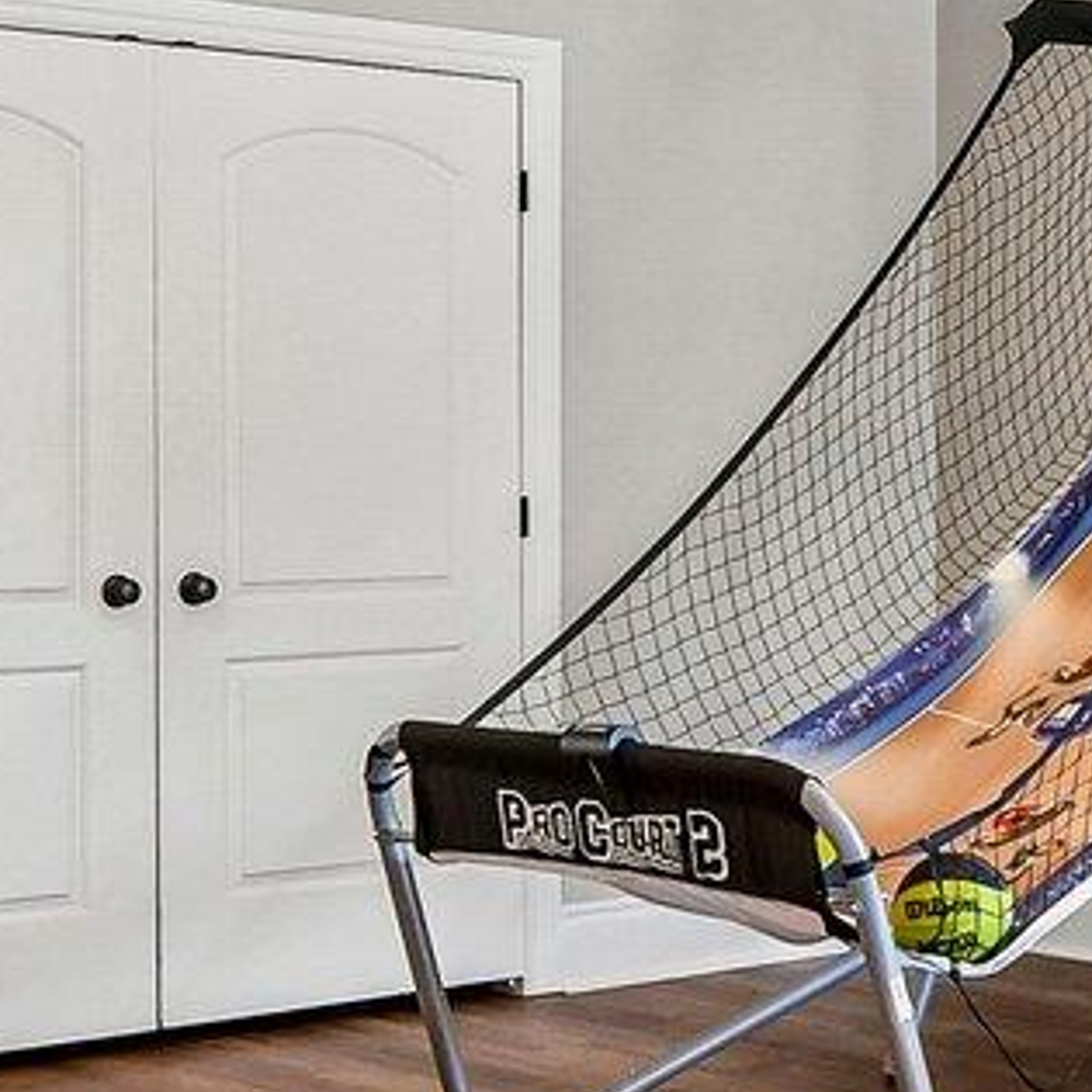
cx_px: 974
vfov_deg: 20.7
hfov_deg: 20.5
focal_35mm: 83
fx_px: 2962
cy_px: 231
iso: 400
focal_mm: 10
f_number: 8
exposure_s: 1/6
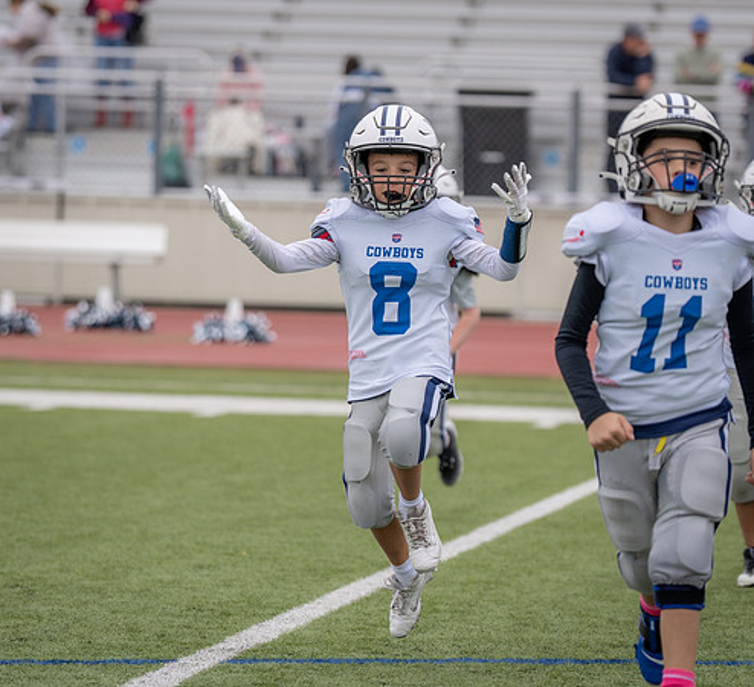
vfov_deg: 7.0
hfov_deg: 7.7
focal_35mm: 239
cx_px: 372
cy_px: 324
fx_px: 5633
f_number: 2.8
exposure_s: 1/1250
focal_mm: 130
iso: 200
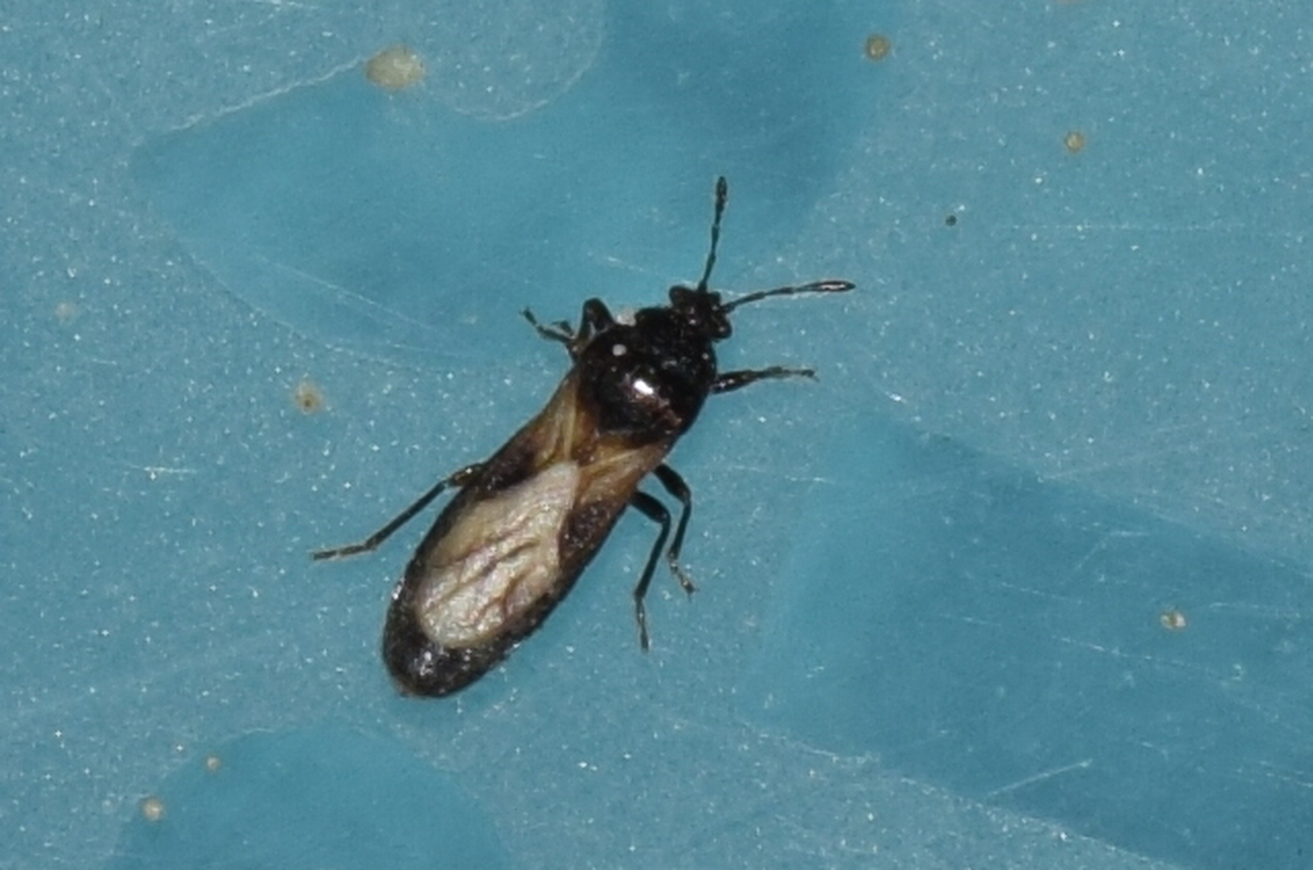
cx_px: 656
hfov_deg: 9.8
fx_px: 7644
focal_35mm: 210
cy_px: 435
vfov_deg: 6.5
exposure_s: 1/60
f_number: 8
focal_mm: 140
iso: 100
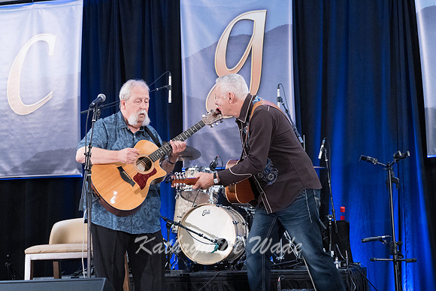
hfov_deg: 30.1
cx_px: 218
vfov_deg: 20.3
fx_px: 812
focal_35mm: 67
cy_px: 146
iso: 12800
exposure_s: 1/250
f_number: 5
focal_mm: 67
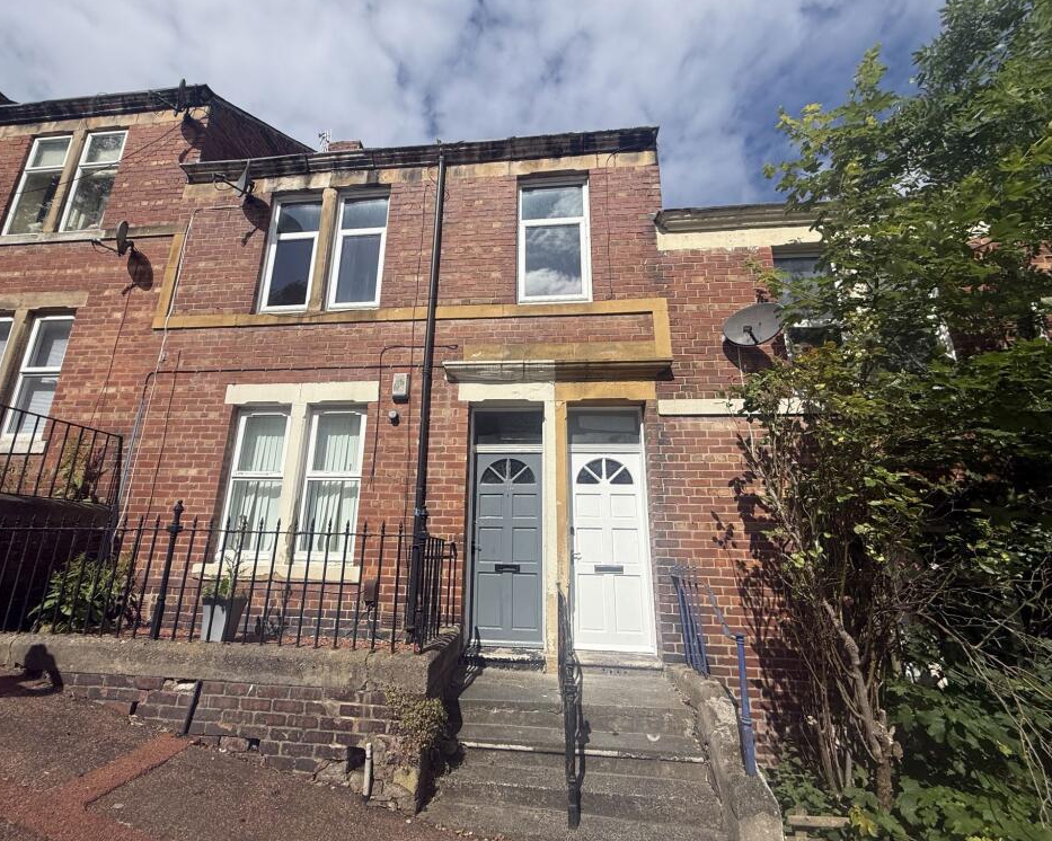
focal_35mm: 15
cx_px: 494
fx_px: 467
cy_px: 426
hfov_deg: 96.7
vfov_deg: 84.0
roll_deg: -1.0
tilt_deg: +15.2
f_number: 2.2
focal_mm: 2.22
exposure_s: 1/3891
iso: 50
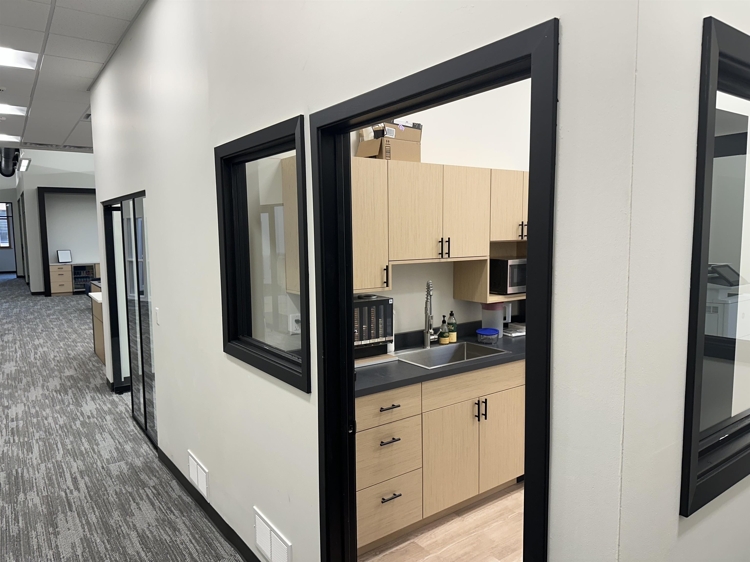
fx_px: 520
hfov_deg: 71.6
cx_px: 375
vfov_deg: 56.8
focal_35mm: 24
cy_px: 281
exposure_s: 1/120
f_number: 1.78
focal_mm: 6.86
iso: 100
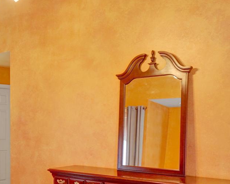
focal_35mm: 46
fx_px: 313
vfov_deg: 29.5
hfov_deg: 35.2
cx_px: -16
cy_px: 201
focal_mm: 10
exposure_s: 1/3.33
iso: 200
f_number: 4
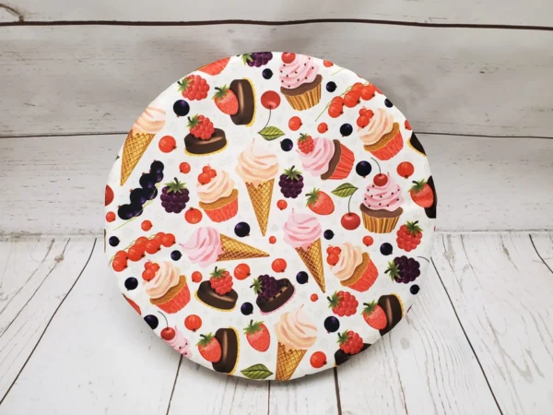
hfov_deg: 67.3
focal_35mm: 26
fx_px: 415
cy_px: 208
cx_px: 276
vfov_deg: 53.1
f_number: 2.4
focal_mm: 4.3
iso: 320
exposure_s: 1/120
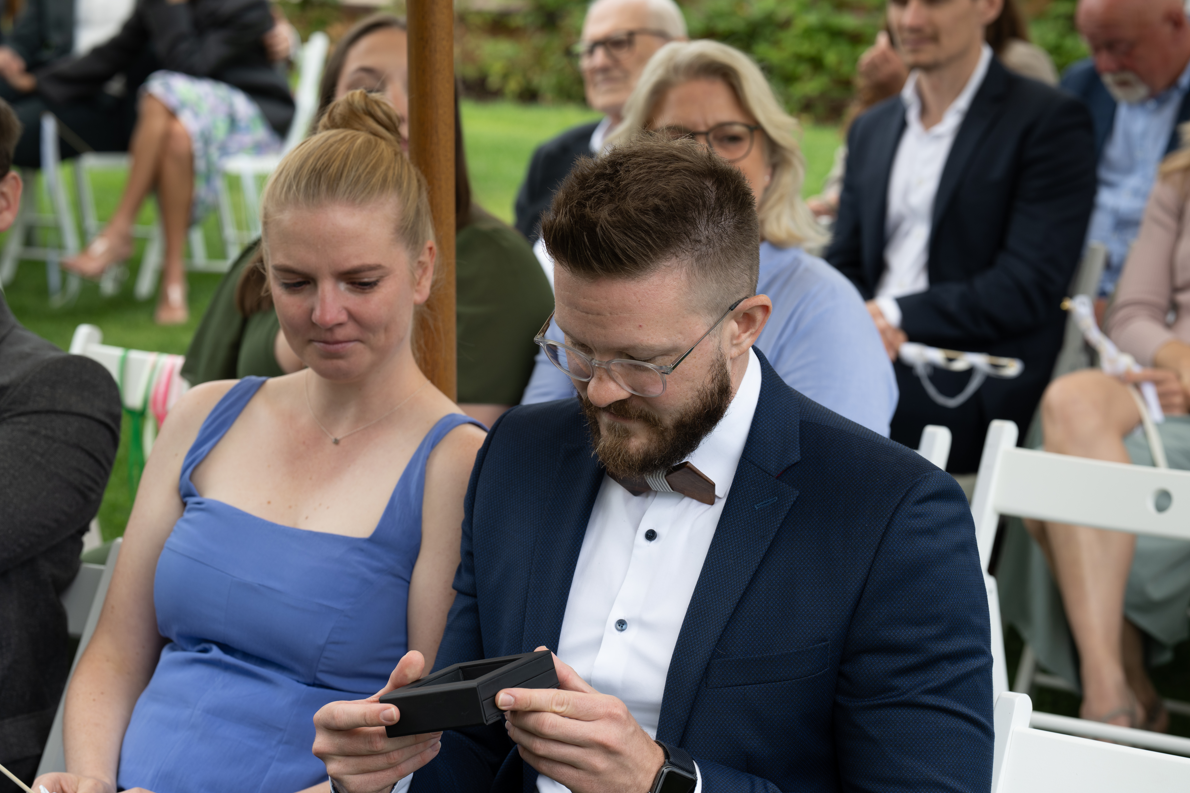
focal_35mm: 87
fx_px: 2876
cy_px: 393
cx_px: 607
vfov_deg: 15.7
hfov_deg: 23.4
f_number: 5.6
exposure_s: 1/160
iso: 160
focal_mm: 85
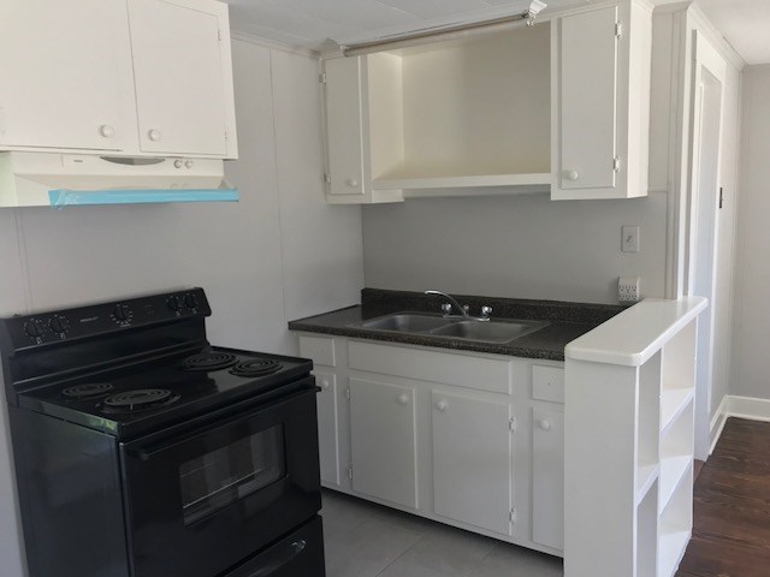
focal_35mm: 28
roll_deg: +2.5
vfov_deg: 49.7
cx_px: 385
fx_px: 623
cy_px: 288
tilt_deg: -8.6
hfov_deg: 63.4
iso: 25
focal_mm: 3.99
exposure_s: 1/40
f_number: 1.8
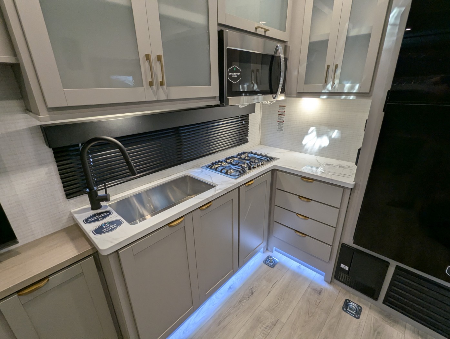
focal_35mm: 16
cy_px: 170
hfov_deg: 94.4
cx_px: 225
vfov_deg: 78.2
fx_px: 208
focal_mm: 2.35
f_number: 2.2
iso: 105
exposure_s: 1/100
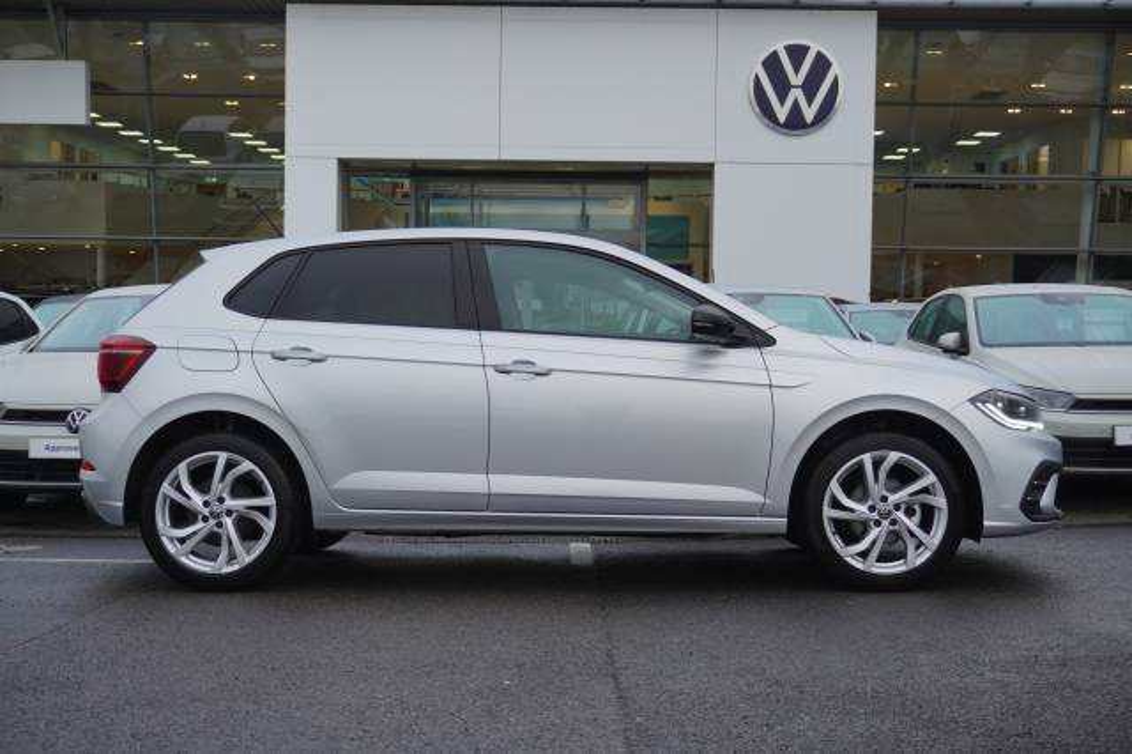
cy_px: 377
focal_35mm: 45
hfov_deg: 43.6
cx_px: 566
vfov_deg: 29.8
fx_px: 1414
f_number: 5
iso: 320
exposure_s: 1/160
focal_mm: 30
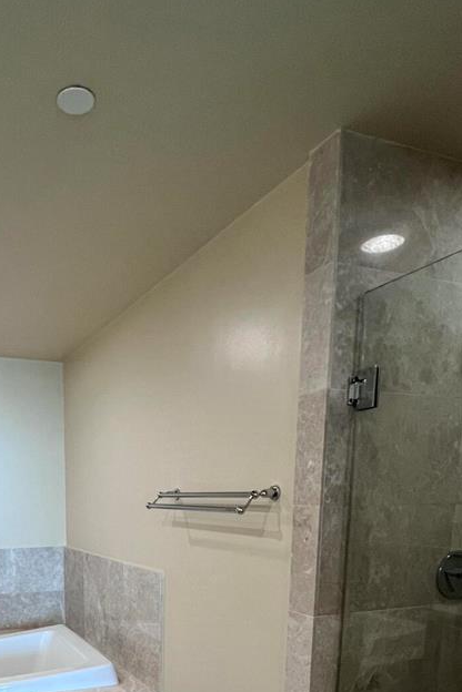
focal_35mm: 26
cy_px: 583
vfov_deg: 61.7
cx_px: 77
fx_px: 500
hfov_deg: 46.3
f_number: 1.8
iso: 200
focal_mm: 1.57
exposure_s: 1/120
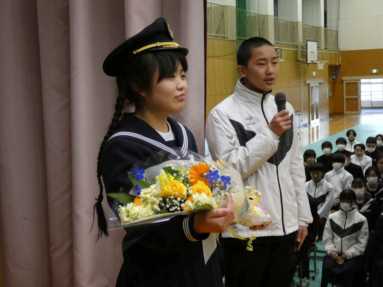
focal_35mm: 55
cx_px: 192
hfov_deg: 34.9
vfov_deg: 26.6
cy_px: 144
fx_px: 609
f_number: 4
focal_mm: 9.9
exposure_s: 1/80
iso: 1000
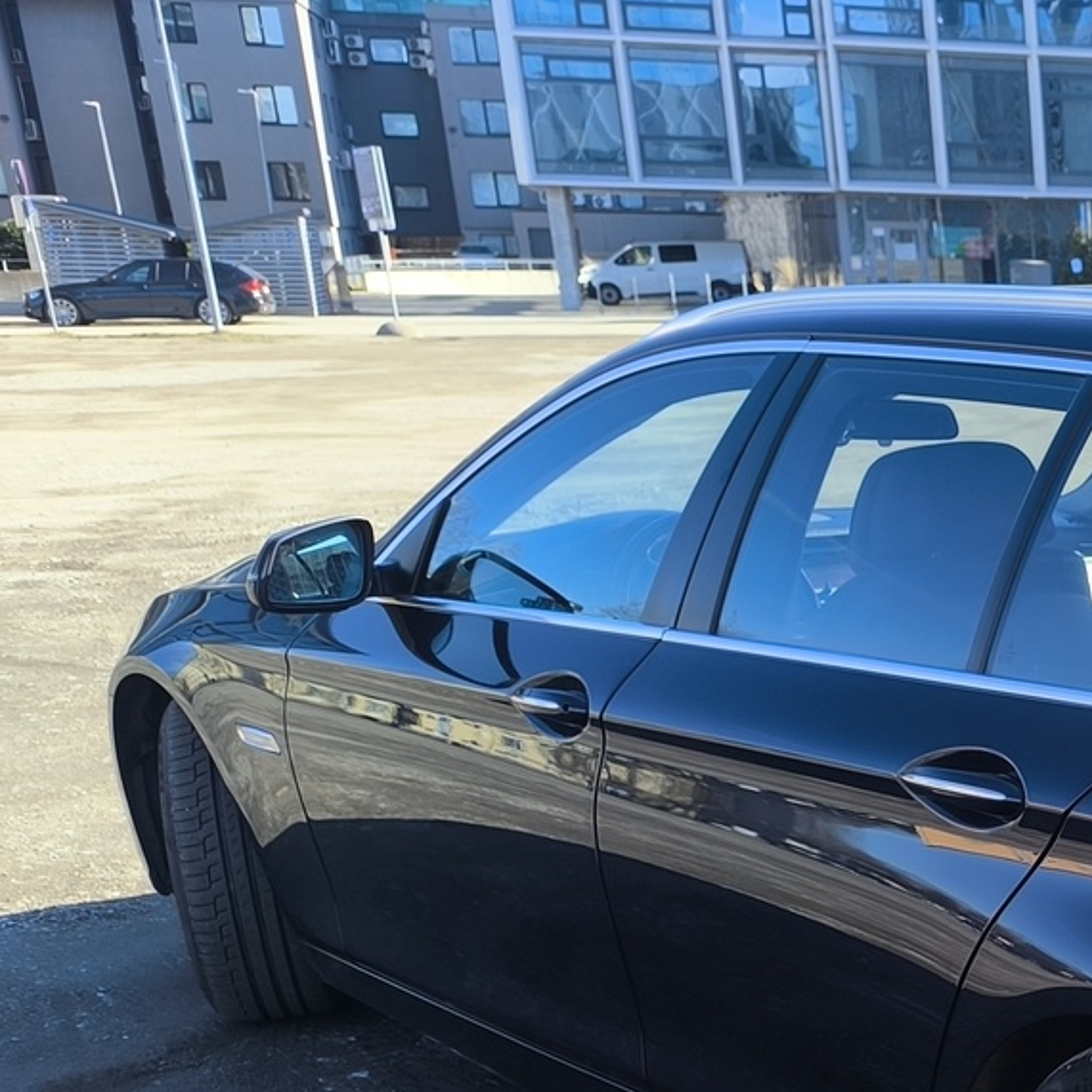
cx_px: 1522
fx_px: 2034
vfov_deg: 28.4
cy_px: 1063
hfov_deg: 24.9
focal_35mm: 57
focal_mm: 6.14
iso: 50
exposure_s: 1/417
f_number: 1.65
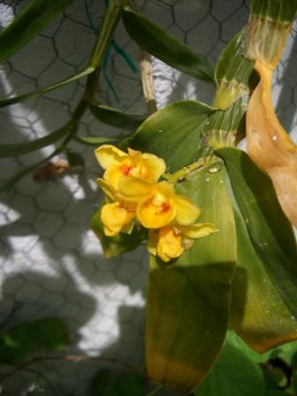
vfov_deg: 52.6
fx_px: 400
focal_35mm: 35
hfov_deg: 40.7
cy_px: 198
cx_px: 148
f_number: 2.6
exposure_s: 1/320
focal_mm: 5.8
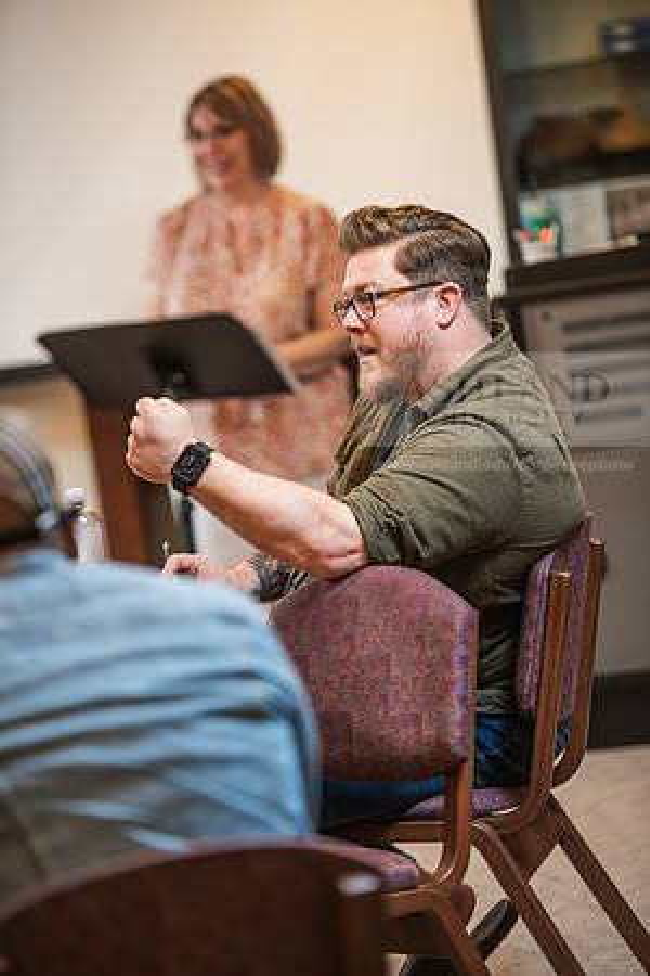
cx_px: 325
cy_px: 488
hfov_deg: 8.9
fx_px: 4198
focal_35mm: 155
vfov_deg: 13.2
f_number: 2.8
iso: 640
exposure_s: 1/160
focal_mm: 155
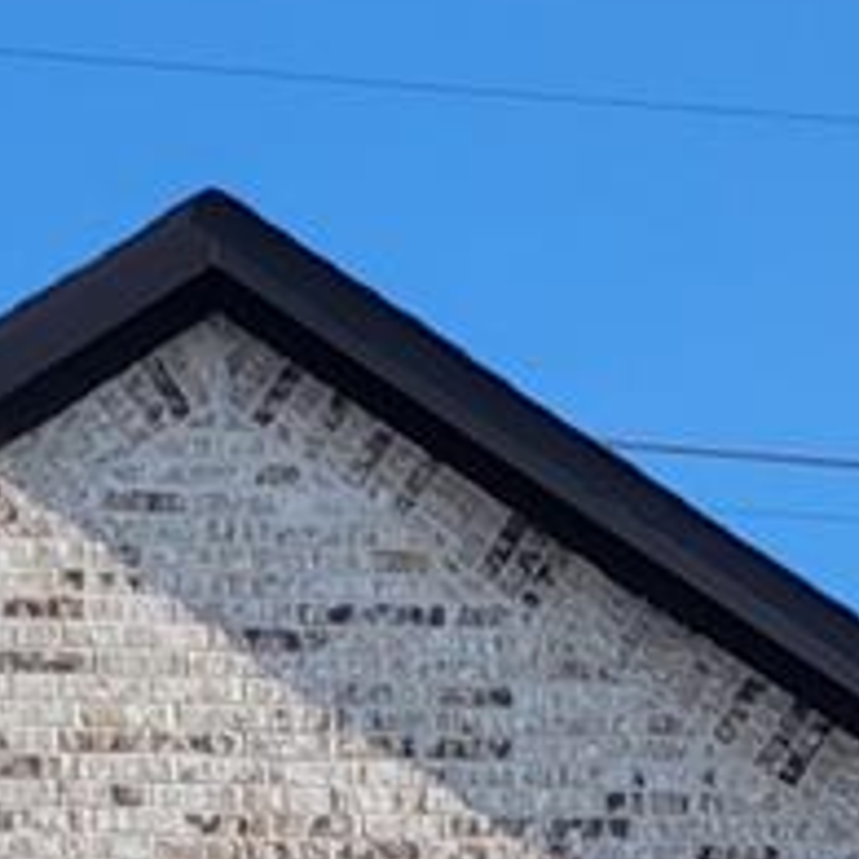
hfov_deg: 9.6
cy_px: 2401
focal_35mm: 181
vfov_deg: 8.4
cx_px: 683
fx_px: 5082
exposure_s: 1/1941
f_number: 1.8
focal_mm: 5.4
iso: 40
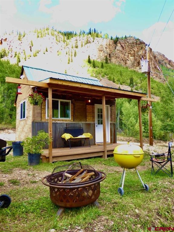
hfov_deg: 54.9
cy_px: 116
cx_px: 87
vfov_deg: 69.4
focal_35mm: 25
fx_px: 168
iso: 100
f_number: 3.3
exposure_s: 1/80
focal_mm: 4.3
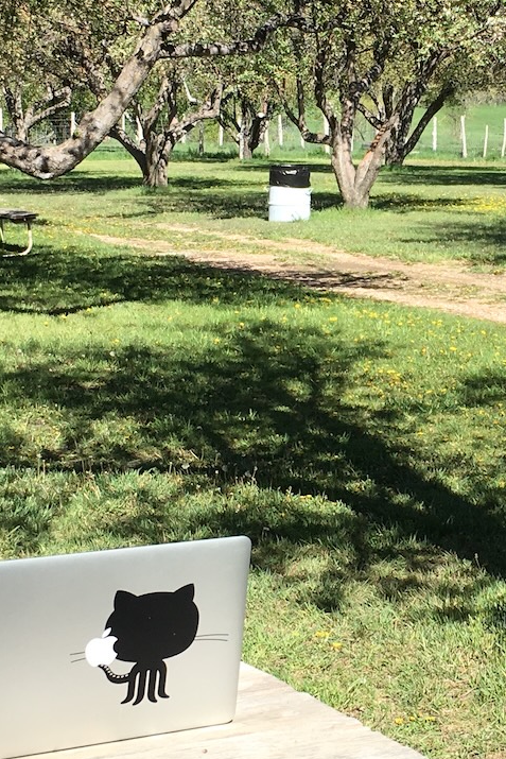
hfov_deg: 15.9
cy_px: 292
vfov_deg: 23.9
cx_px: 439
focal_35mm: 85
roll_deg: -1.5
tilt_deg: -4.3
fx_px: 1791
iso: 25
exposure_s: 1/874
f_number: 2.2
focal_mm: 4.15
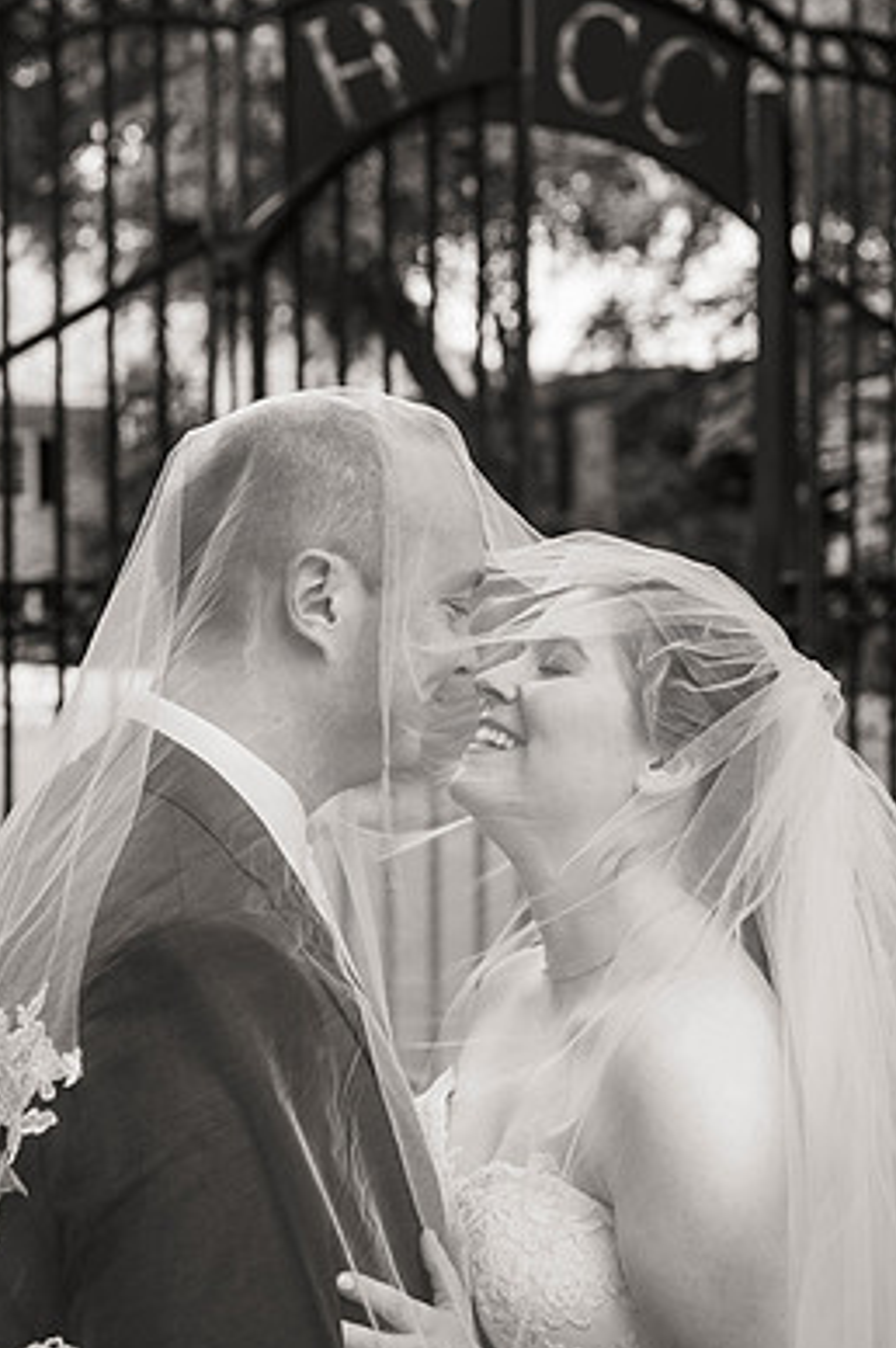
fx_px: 2431
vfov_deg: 31.0
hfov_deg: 20.9
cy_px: 594
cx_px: 417
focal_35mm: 65
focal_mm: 56
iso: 800
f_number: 4
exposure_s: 1/640
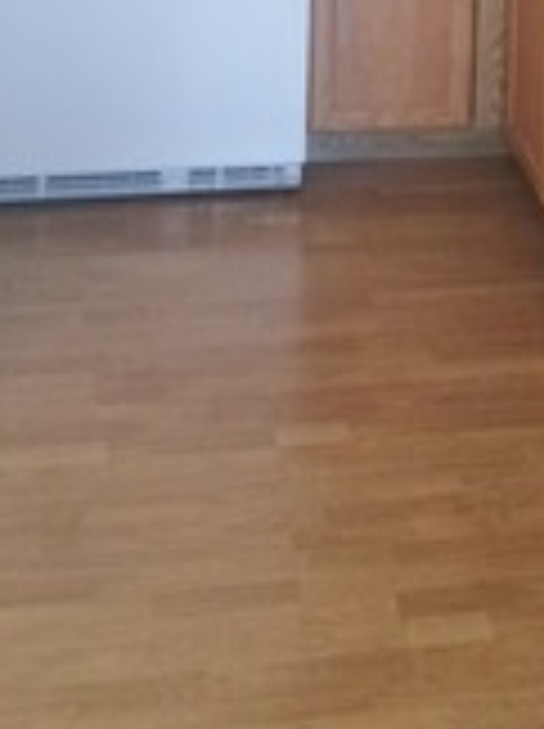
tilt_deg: -9.4
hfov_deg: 16.6
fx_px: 1807
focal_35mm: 86
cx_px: 611
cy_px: -243
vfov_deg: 20.6
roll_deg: -0.4
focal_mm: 4.15
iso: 50
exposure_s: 1/30
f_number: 2.2
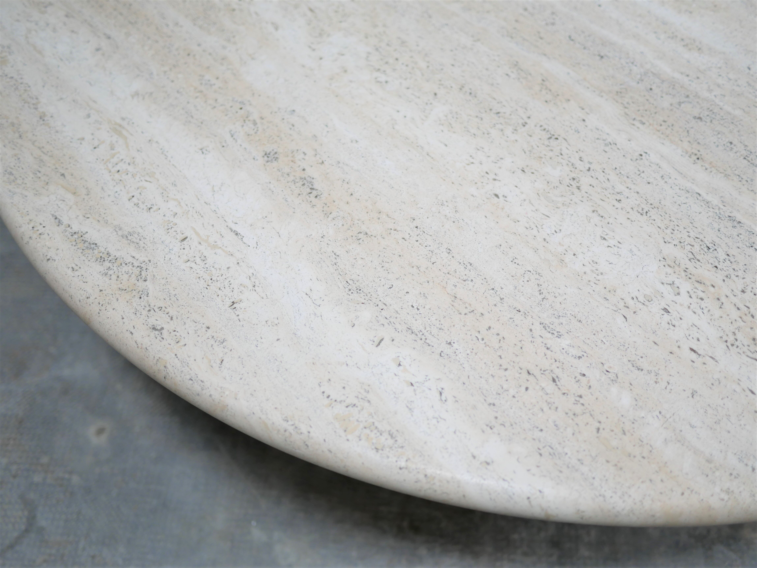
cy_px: 284
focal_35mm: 40
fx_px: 875
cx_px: 378
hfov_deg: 46.8
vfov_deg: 36.0
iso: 200
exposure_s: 1/80
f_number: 1.7
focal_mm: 20
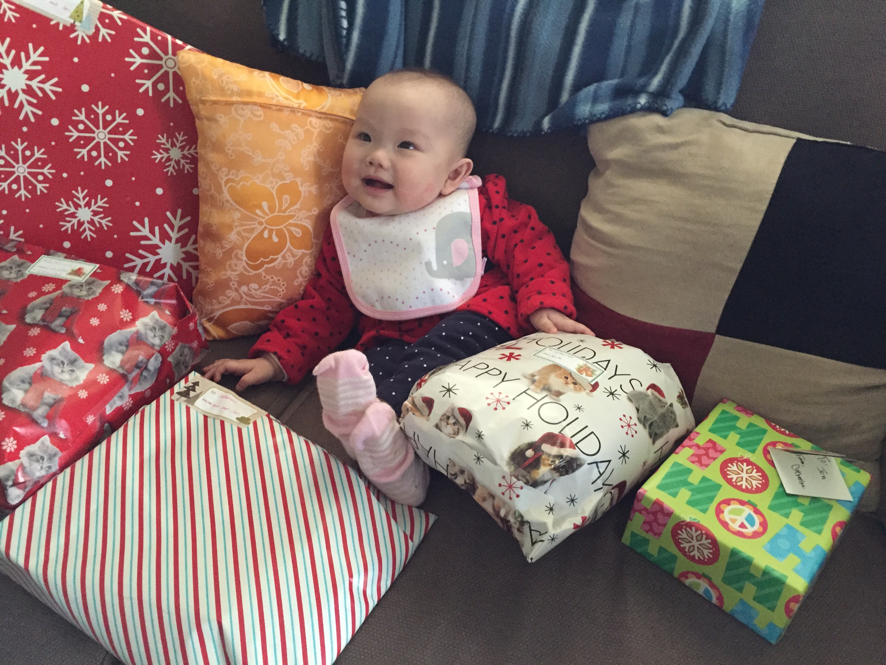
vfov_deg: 48.2
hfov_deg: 61.7
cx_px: 443
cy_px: 332
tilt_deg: -36.8
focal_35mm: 29
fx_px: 742
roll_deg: -0.4
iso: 400
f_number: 2.2
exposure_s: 1/15
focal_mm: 4.15
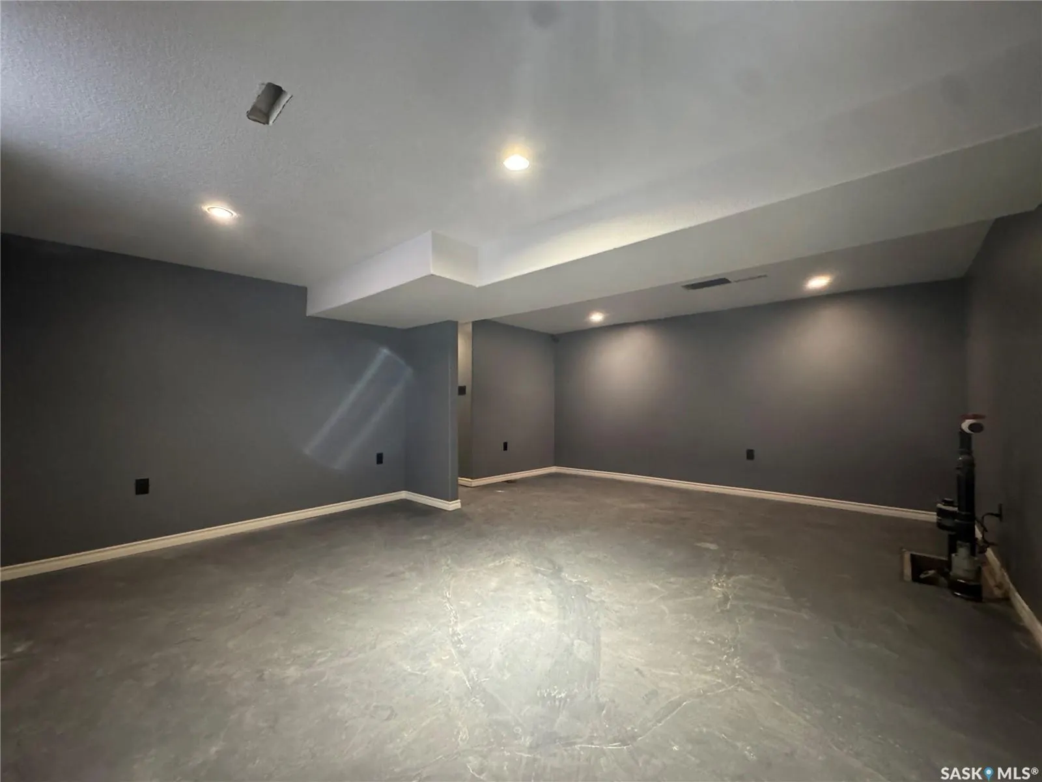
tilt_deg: +2.5
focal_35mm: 14
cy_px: 391
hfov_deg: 102.1
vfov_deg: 85.7
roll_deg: +1.5
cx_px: 521
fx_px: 421
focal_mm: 2.22
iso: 1000
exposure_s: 1/40
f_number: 2.2
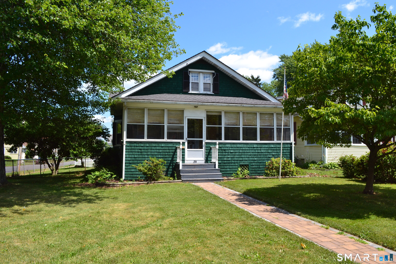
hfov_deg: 67.4
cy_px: 132
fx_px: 297
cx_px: 198
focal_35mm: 27
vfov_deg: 47.9
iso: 400
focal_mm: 18
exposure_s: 1/320
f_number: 10
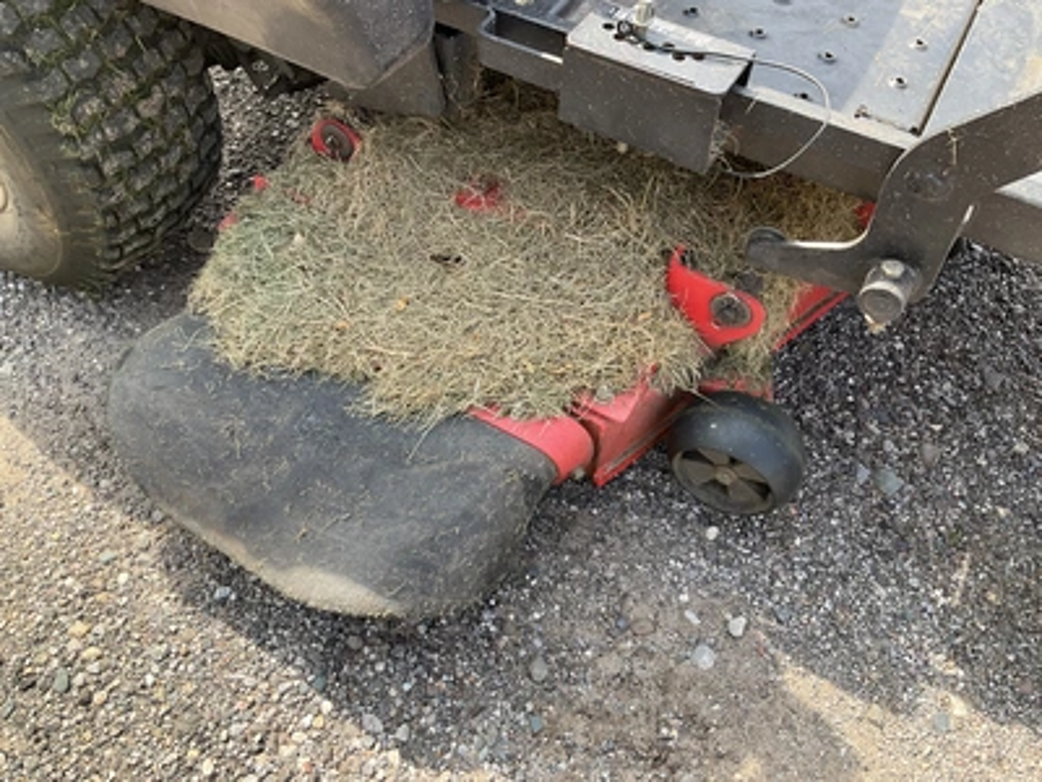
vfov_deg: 48.2
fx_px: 873
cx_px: 521
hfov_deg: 61.7
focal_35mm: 29
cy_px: 391
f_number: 1.8
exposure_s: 1/222
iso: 25
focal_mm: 3
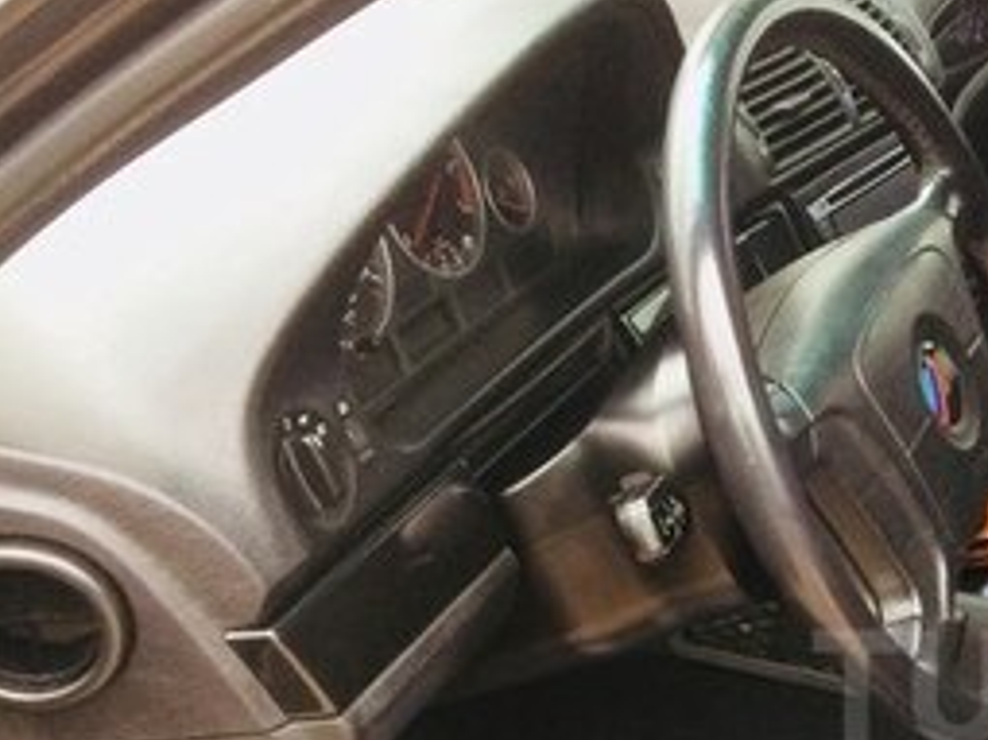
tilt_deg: -33.5
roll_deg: -0.1
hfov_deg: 23.6
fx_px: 2140
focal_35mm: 75
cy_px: 688
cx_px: 1209
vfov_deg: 19.2
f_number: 2.2
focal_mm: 4.15
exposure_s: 1/33
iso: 50
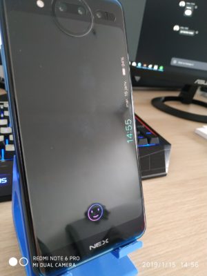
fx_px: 191
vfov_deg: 71.6
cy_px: 138
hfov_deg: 56.8
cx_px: 104
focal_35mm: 24
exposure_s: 1/20
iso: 640
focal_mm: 3.94
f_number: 1.9
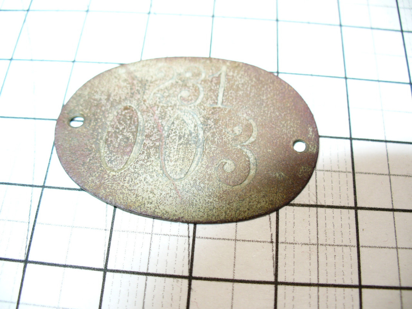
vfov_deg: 38.7
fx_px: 440
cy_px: 154
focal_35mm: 37
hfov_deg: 50.1
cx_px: 206
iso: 100
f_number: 2.8
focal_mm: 6.1
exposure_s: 1/30
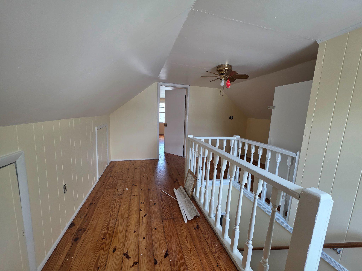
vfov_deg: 89.9
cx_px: 181
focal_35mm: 13
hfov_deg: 106.2
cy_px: 136
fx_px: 136
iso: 160
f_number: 1.9
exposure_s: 1/120
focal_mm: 2.2
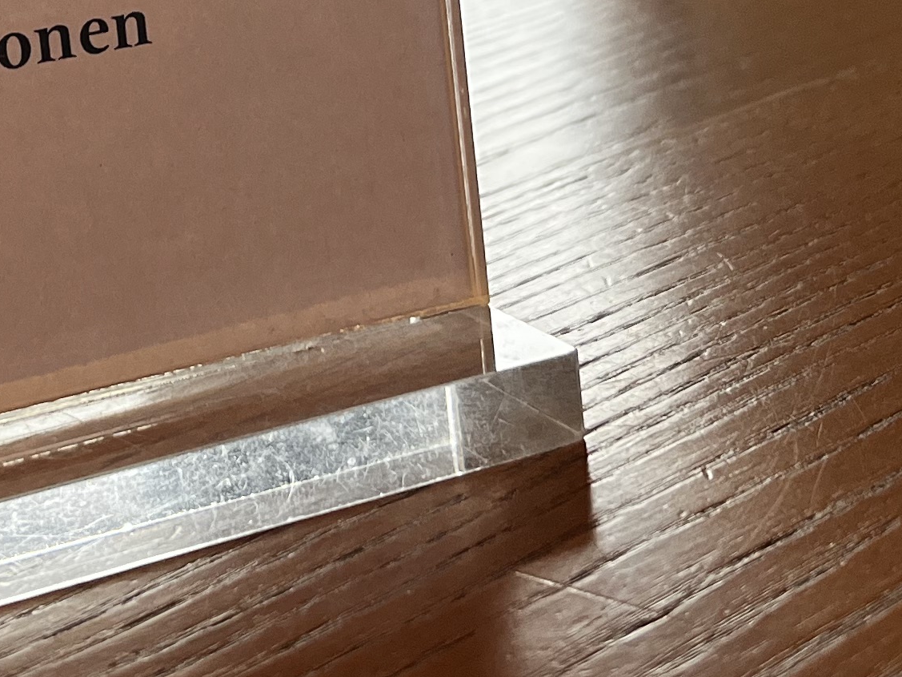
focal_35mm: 93
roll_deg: +5.8
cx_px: 311
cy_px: -199
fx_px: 2423
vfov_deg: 15.2
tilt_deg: -7.0
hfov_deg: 21.0
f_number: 1.6
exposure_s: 1/121
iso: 125
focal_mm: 5.1
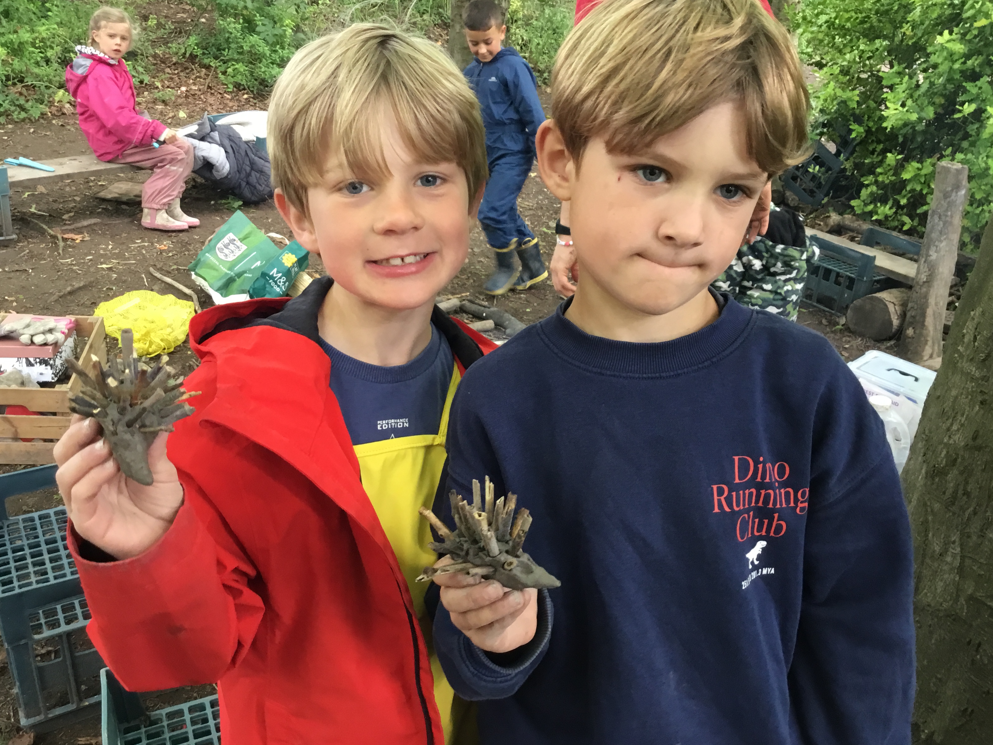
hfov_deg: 56.8
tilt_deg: -20.5
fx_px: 918
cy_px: 362
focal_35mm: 32
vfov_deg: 44.2
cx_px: 495
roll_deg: +3.1
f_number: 2.4
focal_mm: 3.3
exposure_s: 1/33
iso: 100
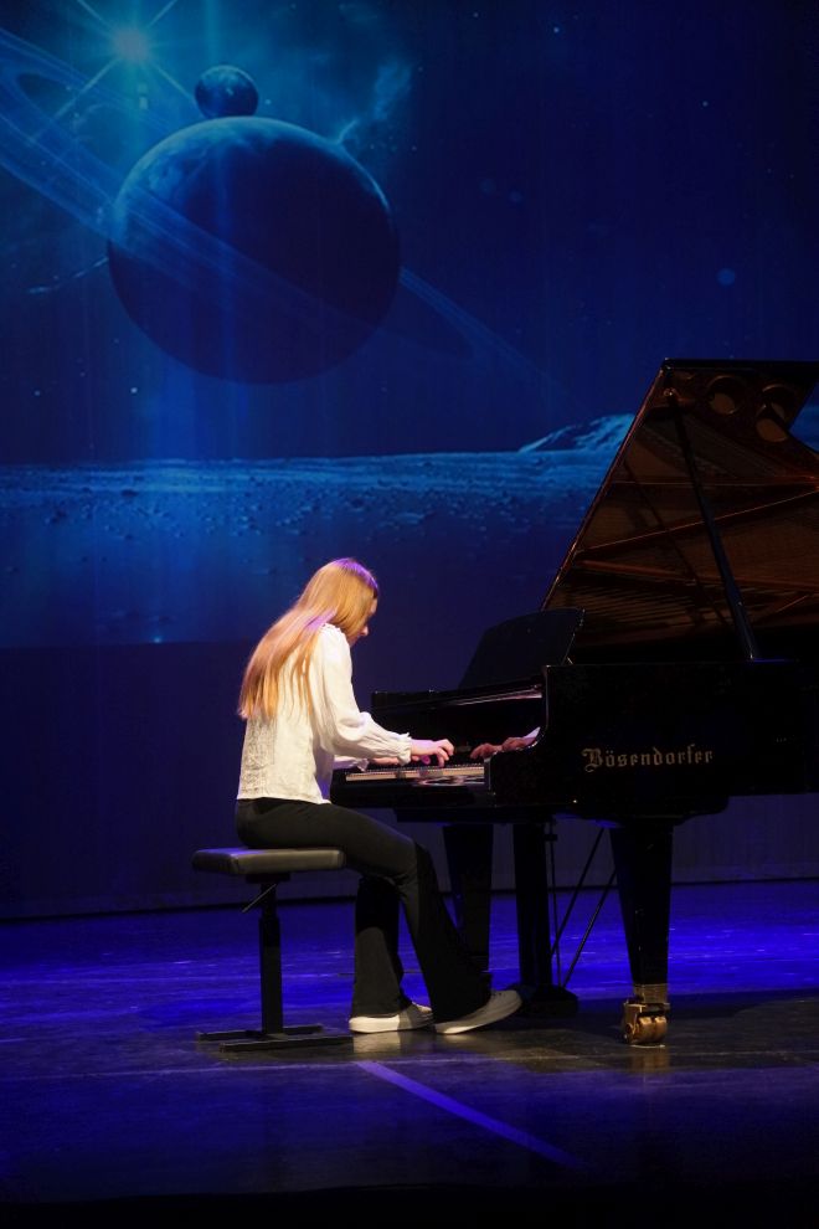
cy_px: 614
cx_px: 410
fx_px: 2559
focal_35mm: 75
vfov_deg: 27.0
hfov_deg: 18.2
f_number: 2.8
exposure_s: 1/125
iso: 2000
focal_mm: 50
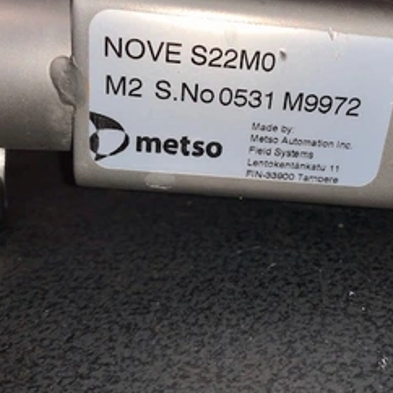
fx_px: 488
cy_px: 154
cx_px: 240
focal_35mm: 38
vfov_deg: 43.6
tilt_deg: -22.3
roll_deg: +2.9
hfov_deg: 43.6
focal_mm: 4.25
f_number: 1.8
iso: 25
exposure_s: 1/64
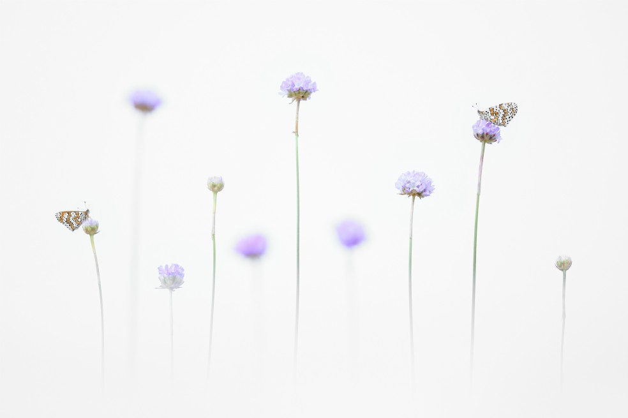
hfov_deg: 13.1
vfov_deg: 8.7
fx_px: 2737
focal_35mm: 157
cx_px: 314
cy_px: 209
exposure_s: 1/500
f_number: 3.2
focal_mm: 105
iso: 800
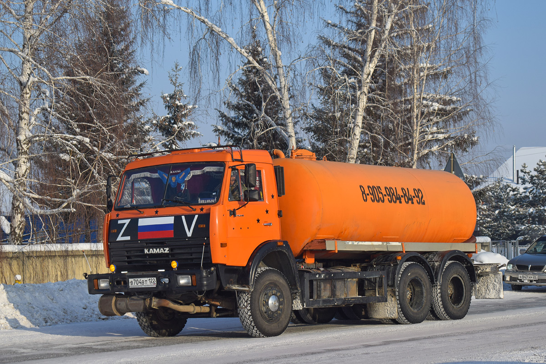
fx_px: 1251
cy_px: 182
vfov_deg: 16.6
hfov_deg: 24.6
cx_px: 273
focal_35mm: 82
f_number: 6.3
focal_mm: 55
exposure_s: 1/800
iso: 100
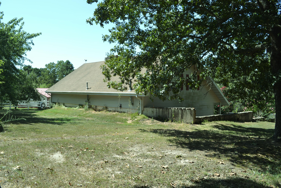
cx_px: 140
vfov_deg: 43.6
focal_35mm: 30
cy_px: 94
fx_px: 234
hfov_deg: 61.9
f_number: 6.3
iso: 100
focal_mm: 20
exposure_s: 1/160
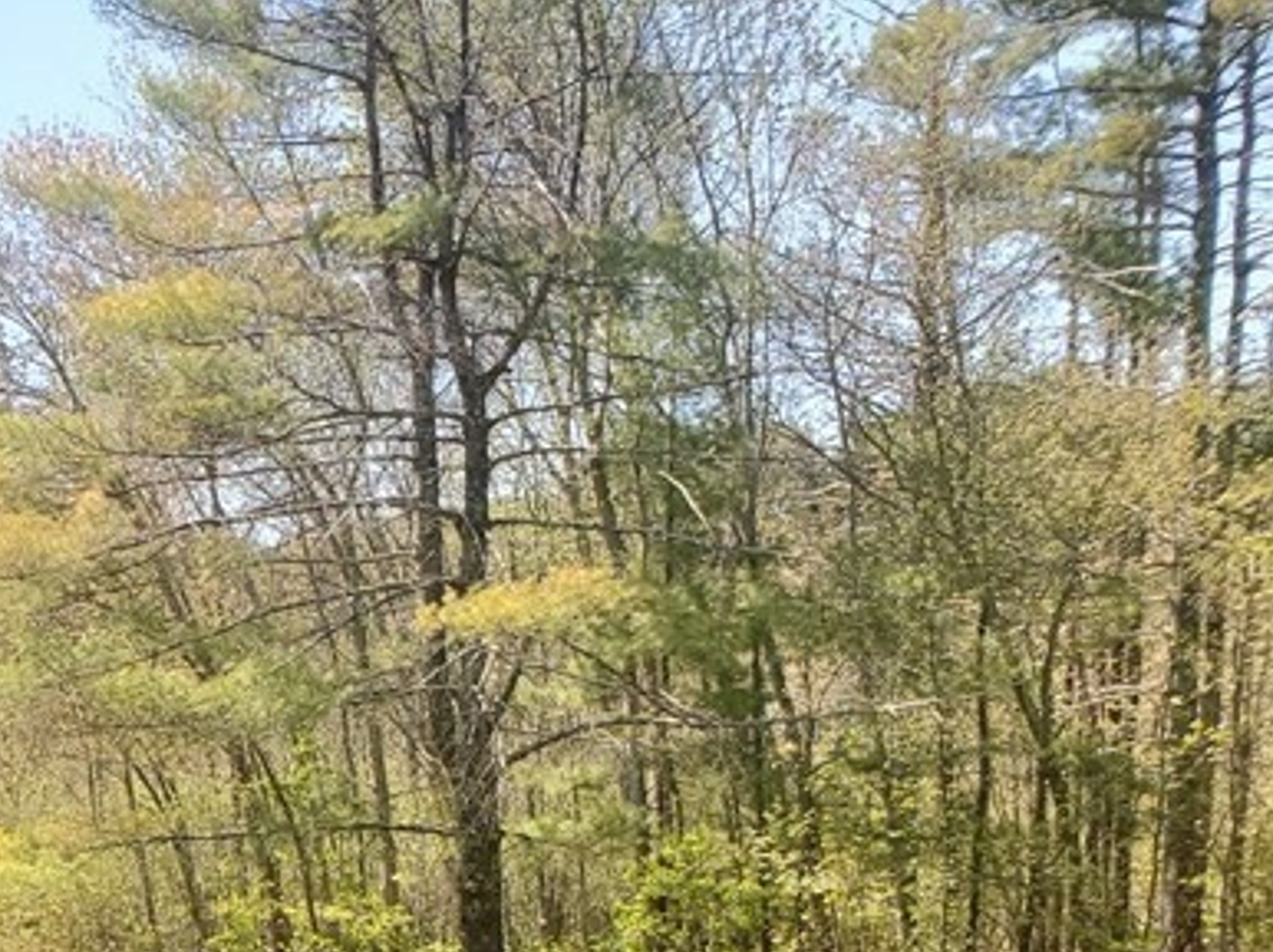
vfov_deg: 20.2
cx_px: -244
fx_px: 2536
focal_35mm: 69
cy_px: 1071
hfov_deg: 25.4
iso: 50
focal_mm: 4.3
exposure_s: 1/491
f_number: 2.4
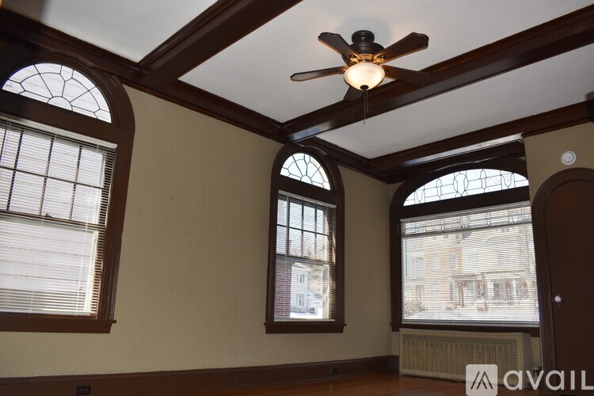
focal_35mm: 27
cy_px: 198
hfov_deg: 67.4
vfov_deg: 47.9
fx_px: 445
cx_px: 297
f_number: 5.6
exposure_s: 1/125
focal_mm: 18
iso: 100
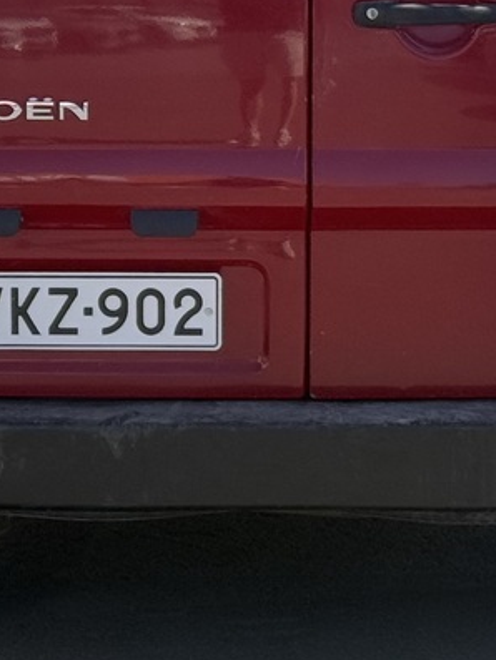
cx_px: 310
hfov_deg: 8.5
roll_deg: +2.6
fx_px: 3322
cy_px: 37
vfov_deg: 11.3
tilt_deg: -6.0
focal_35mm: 174
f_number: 1.78
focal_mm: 6.76
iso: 80
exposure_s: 1/2667
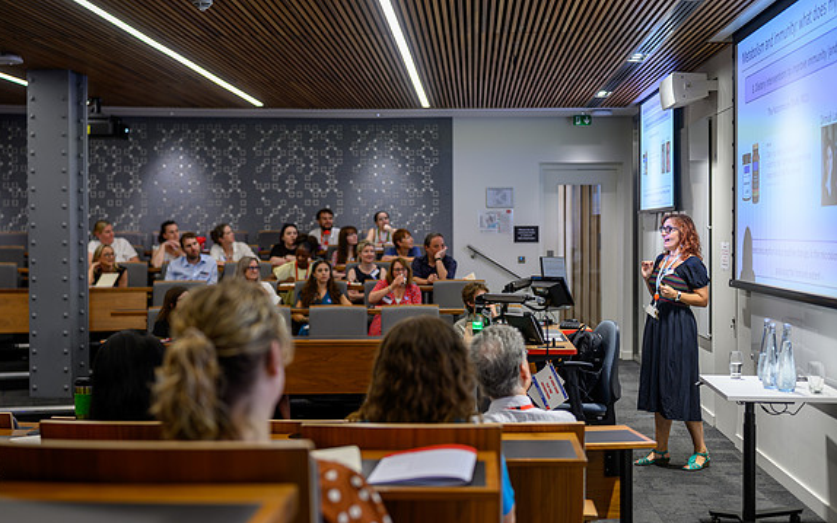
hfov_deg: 41.8
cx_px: 417
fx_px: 1095
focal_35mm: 48
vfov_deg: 26.9
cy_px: 259
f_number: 2.1
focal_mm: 46
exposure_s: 1/125
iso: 140
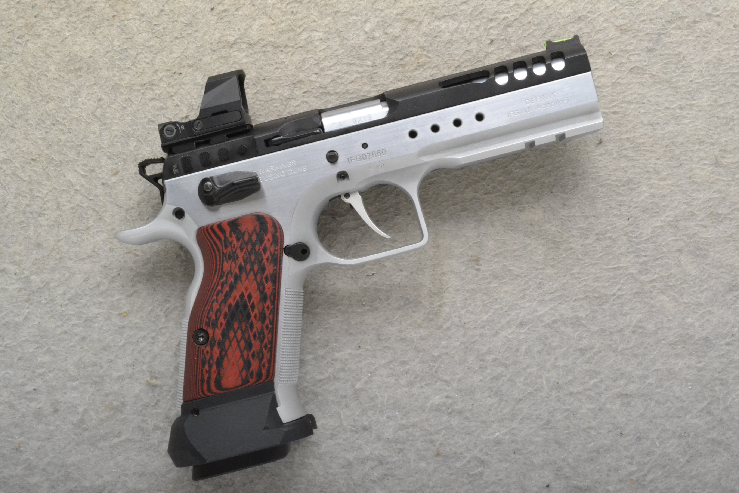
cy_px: 246
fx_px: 1108
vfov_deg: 25.1
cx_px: 370
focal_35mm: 54
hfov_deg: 36.9
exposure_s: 1/160
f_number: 20
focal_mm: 36
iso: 3200
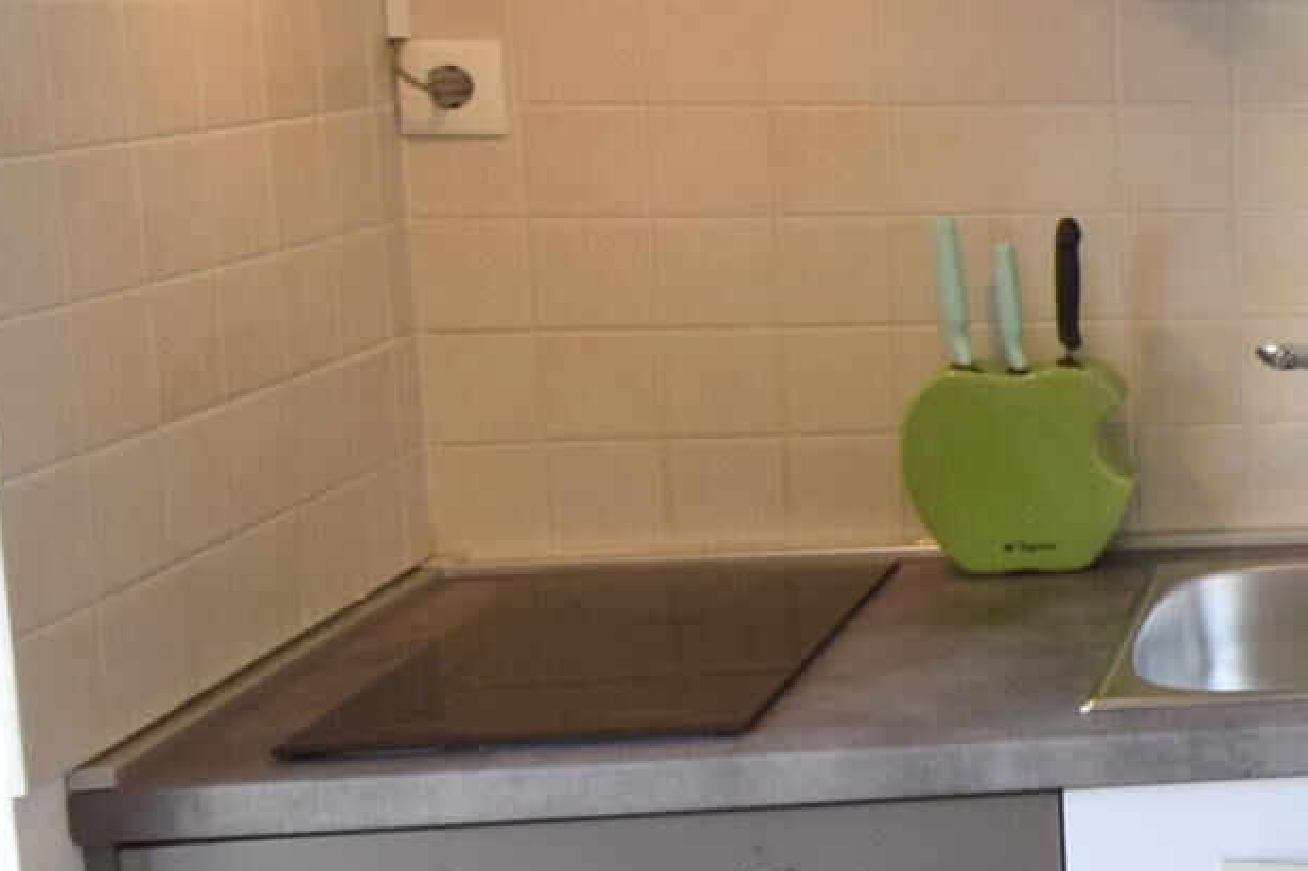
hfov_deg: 23.0
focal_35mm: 70
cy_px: 252
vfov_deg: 19.4
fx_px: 2543
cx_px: 1988
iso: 400
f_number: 5
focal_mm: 12
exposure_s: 1/100
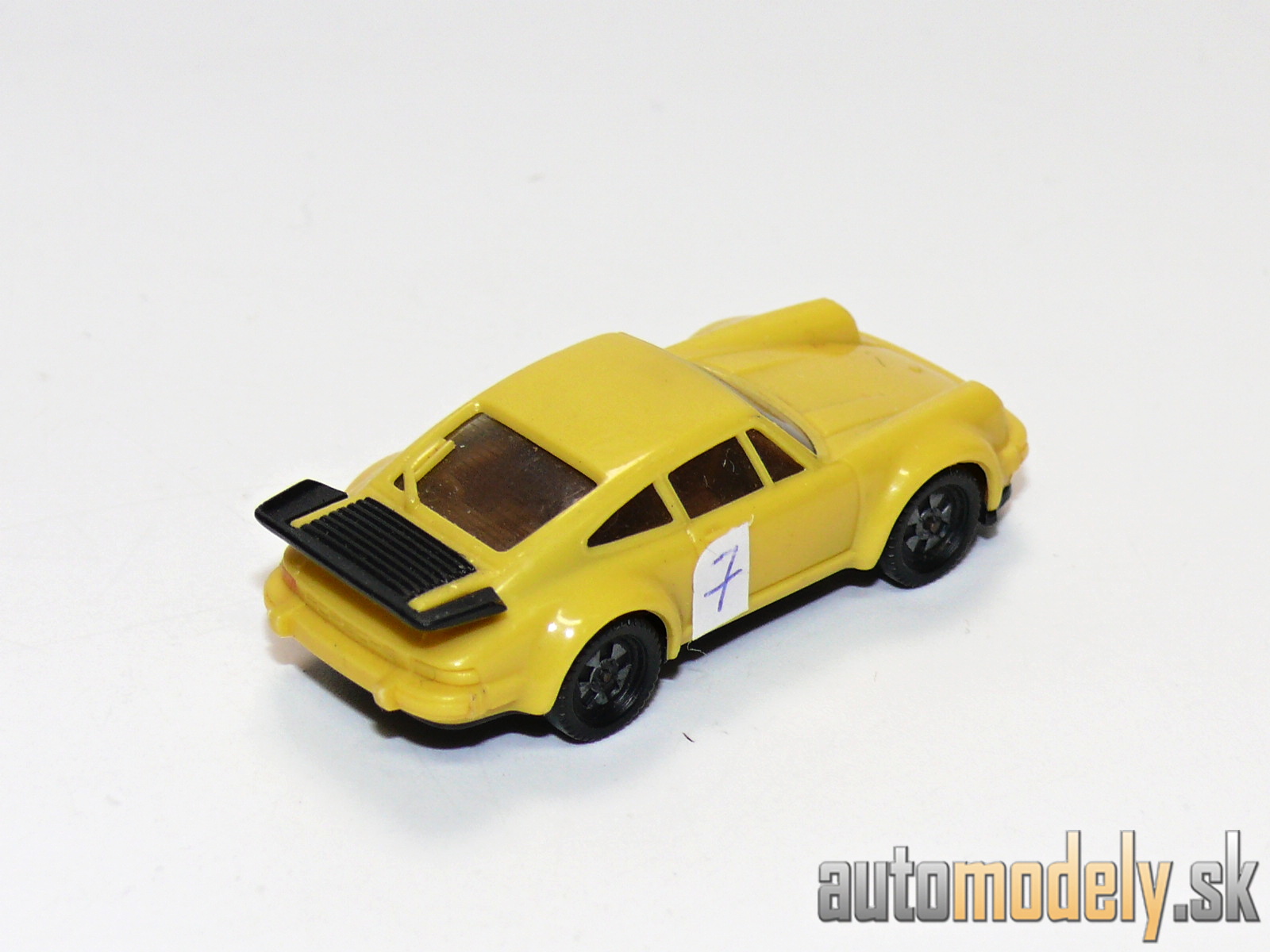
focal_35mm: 126
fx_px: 4623
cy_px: 476
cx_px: 635
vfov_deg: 11.8
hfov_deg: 15.6
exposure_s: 1/30
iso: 100
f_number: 4
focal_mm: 15
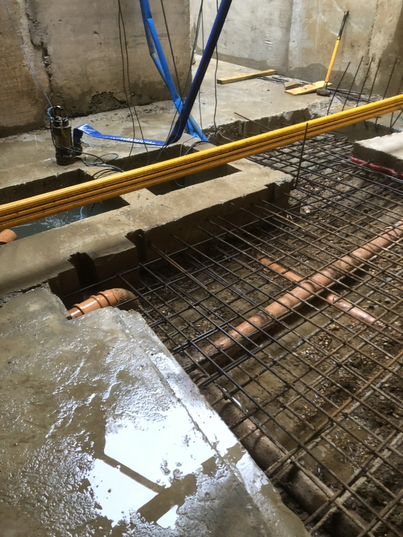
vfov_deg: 63.4
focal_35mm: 28
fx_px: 435
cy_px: 268
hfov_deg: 49.7
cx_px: 202
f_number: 1.8
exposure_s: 1/9
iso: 100
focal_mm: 3.99
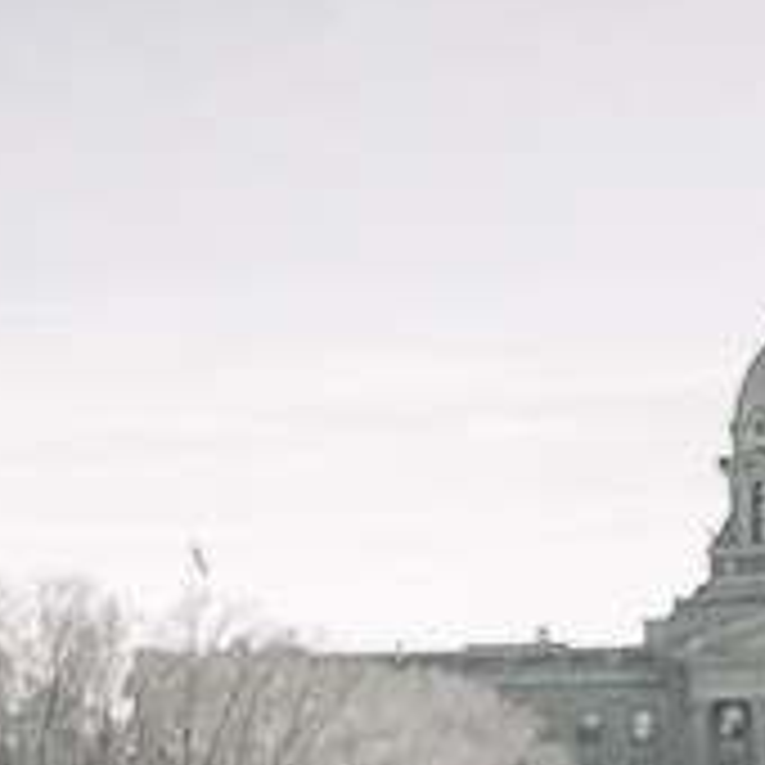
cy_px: 871
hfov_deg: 11.2
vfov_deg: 11.2
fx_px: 3825
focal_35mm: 153
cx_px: 872
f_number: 1.2
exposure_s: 1/3200
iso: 100
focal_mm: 50
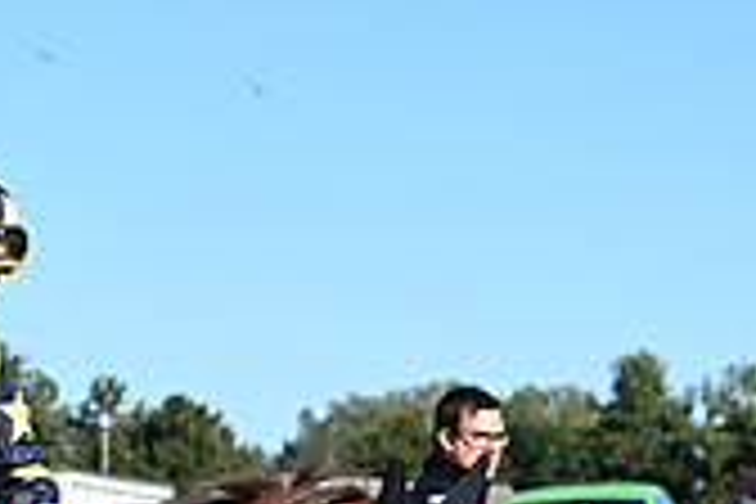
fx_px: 5943
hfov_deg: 7.2
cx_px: -90
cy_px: 866
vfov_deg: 4.8
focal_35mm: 283
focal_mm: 82
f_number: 5.6
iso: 400
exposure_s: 1/2000
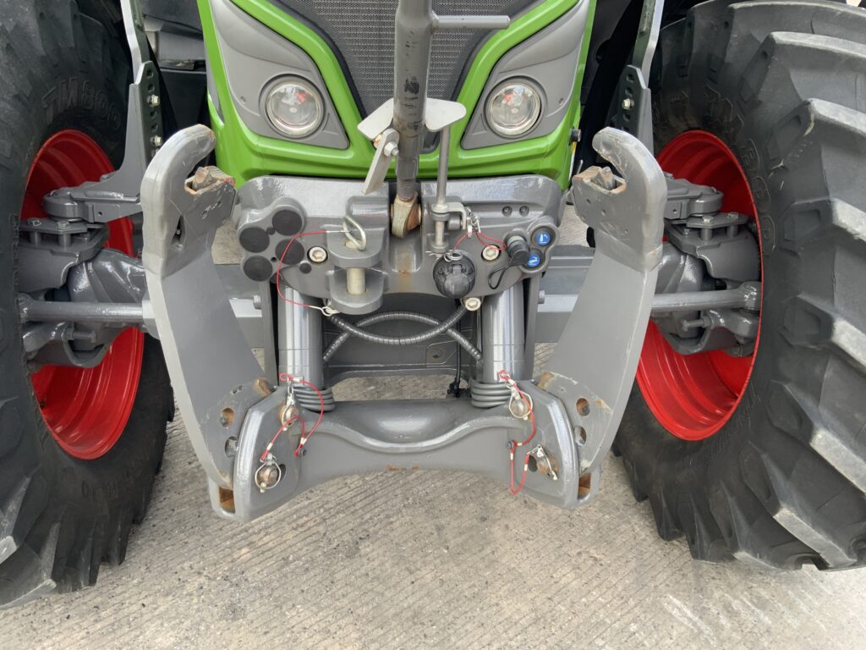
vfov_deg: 48.2
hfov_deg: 61.7
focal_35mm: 29
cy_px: 325
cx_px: 433
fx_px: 726
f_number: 1.8
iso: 25
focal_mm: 3
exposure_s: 1/122
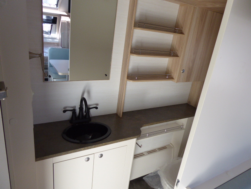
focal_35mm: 24
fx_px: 174
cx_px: 126
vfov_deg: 56.8
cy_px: 94
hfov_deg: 71.6
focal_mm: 4.3
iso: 200
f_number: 3.3
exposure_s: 1/60
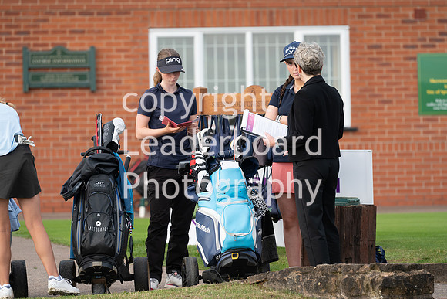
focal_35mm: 300
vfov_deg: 4.6
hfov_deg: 6.9
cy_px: 150
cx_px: 224
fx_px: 3726
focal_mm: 300
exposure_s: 1/400
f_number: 5.6
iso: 400
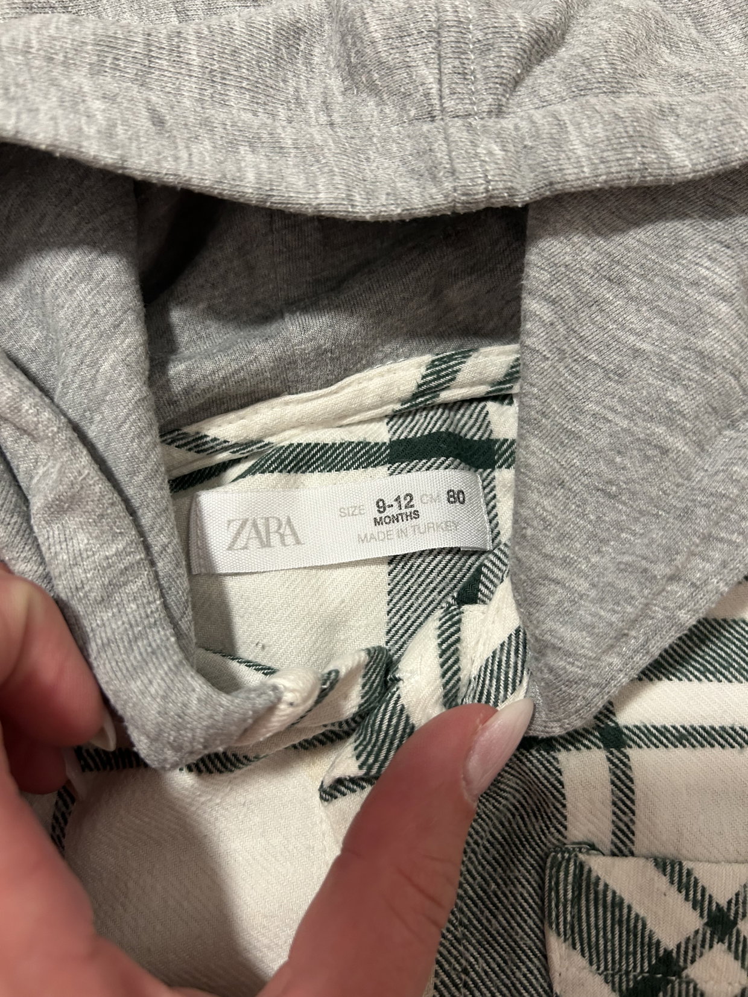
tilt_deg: -77.9
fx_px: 749
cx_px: 374
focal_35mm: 26
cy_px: 498
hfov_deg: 53.1
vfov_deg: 67.3
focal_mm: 5.7
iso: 200
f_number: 1.5
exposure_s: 1/50
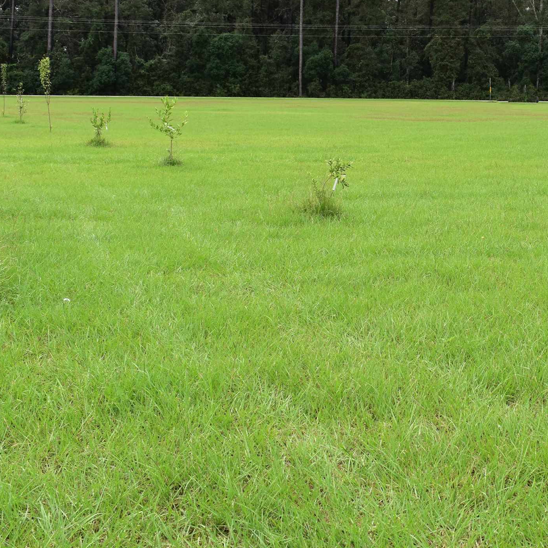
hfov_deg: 29.8
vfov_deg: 30.3
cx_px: 449
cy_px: 172
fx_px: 1003
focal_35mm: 56
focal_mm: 20
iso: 400
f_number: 10
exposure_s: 1/320
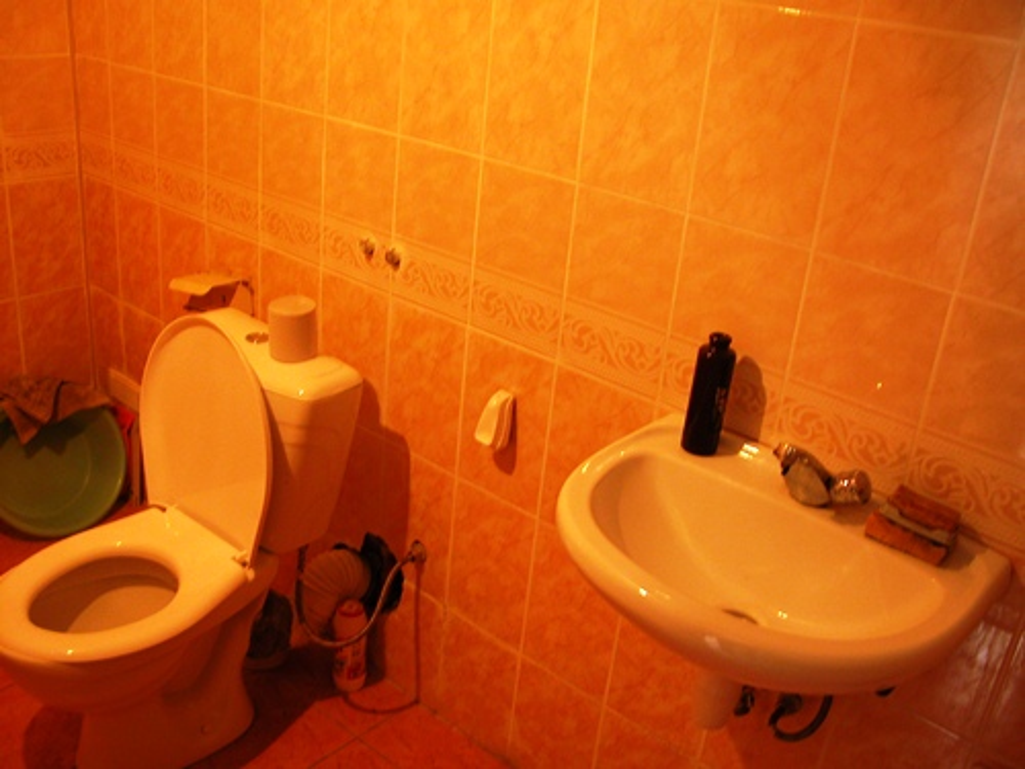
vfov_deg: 40.7
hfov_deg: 52.6
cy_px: 384
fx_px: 1036
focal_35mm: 35
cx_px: 512
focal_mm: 8.9
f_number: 2.8
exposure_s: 1/4.4
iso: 174
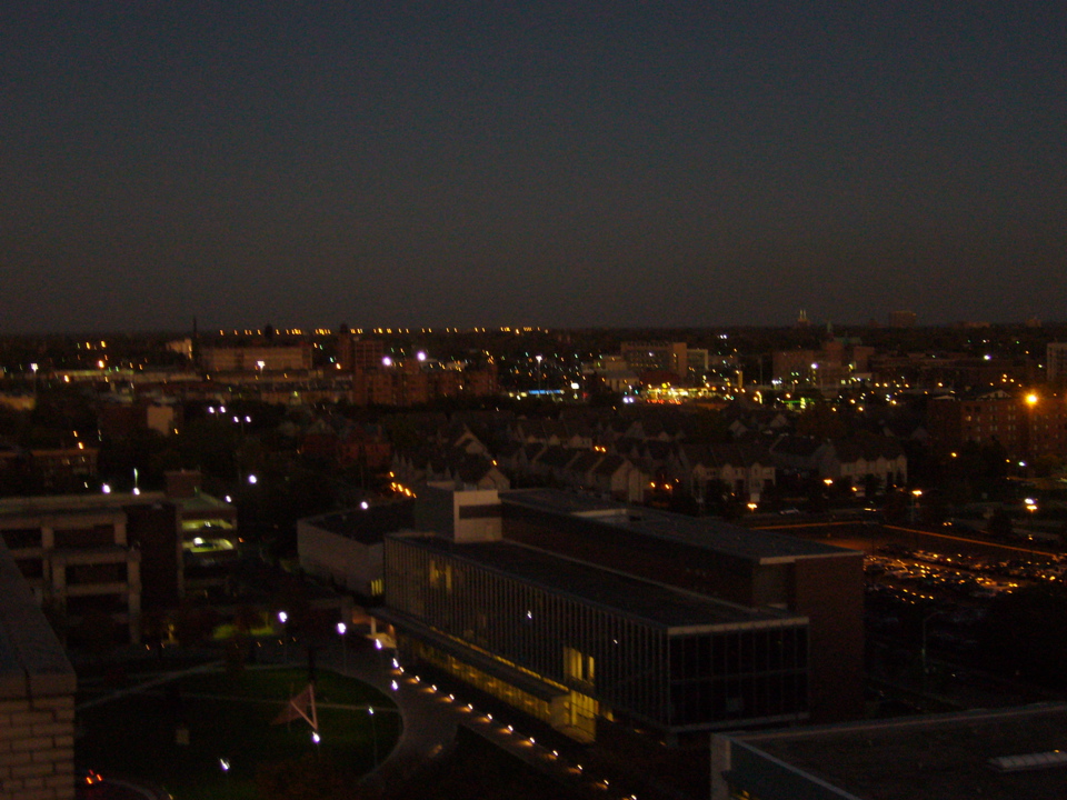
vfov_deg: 24.4
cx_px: 534
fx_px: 1849
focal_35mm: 60
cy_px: 400
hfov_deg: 32.2
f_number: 3.6
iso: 200
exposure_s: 1/8
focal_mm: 9.9
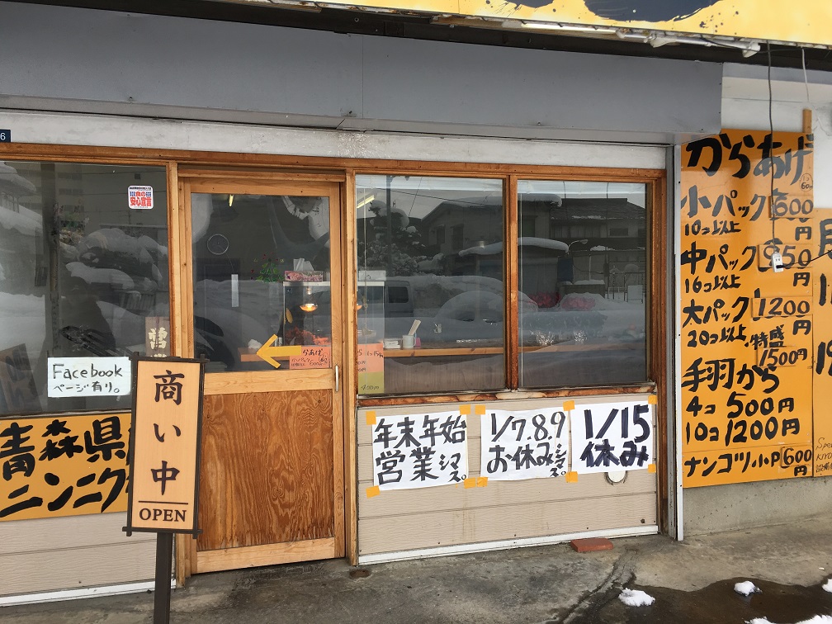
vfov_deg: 48.2
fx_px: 697
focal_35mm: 29
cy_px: 312
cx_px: 416
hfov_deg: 61.7
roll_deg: -0.1
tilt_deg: -0.5
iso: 25
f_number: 2.2
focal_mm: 4.15
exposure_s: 1/388
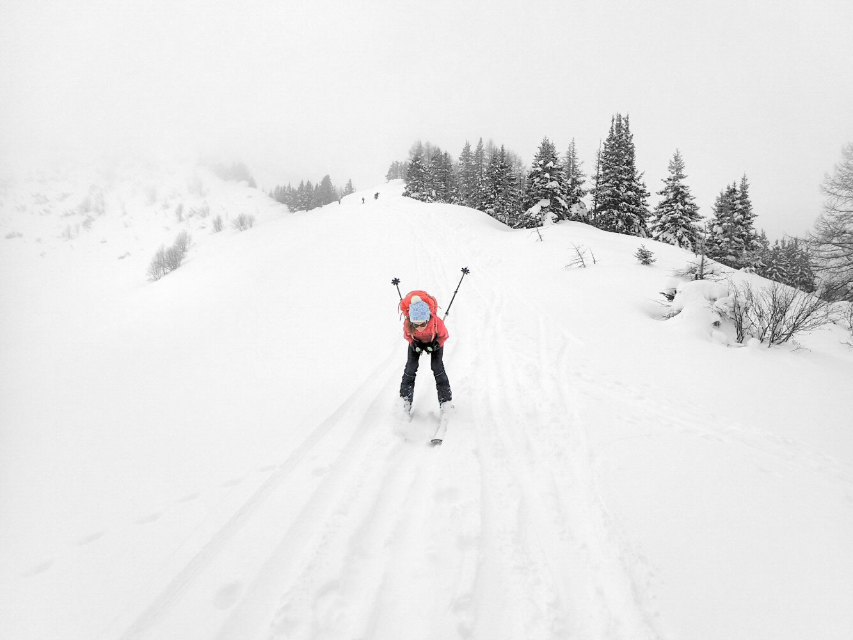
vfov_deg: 54.9
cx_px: 426
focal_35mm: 25
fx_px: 616
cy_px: 320
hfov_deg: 69.4
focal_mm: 4.5
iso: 100
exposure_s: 1/160
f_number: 8
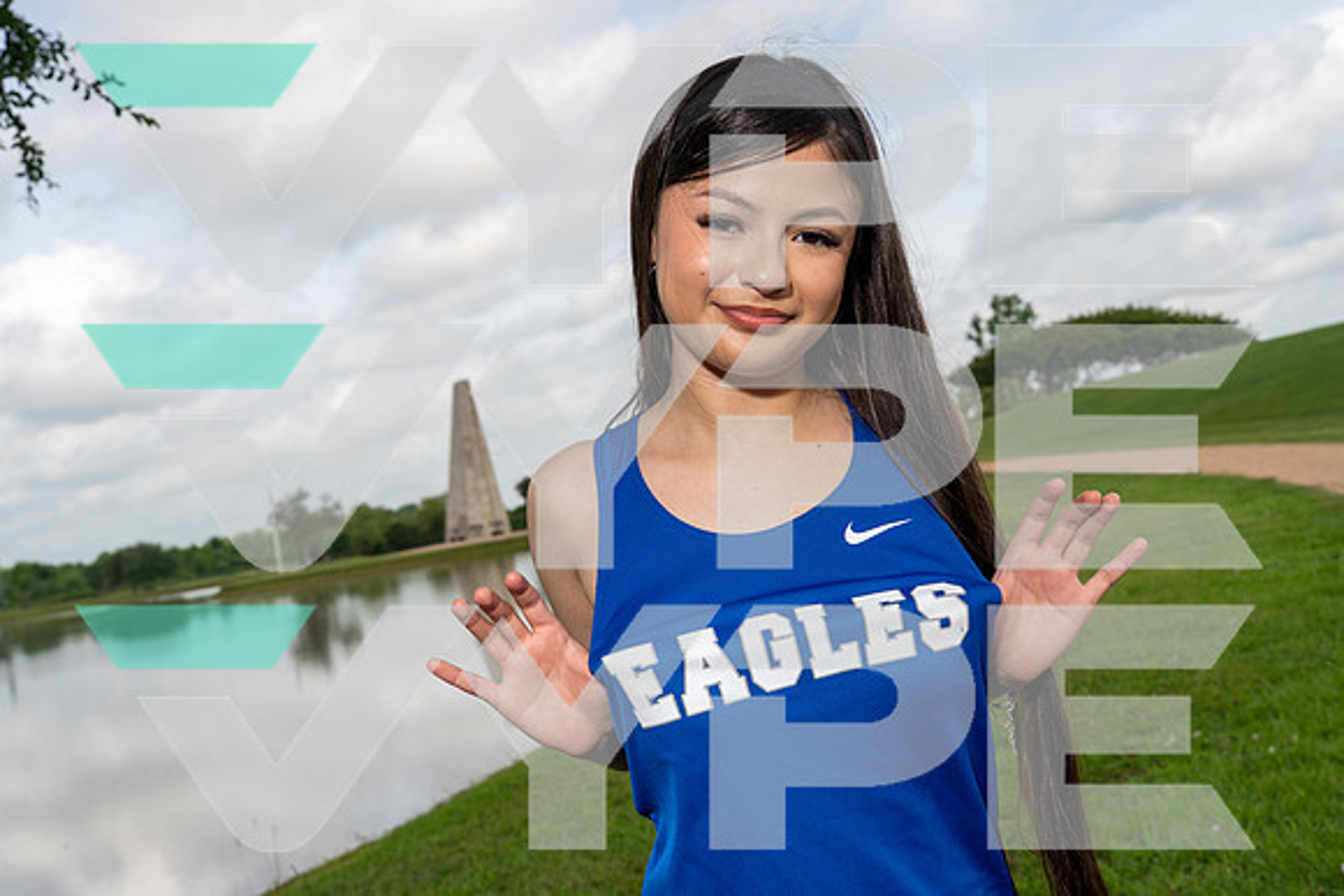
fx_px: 1494
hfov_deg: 48.4
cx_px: 672
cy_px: 448
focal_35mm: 40
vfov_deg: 33.4
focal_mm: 40
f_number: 8
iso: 100
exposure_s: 1/250
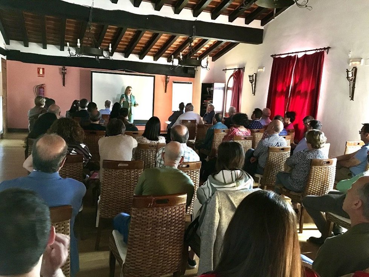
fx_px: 309
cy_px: 138
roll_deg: -3.1
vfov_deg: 48.2
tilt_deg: -7.6
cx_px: 184
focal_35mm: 29
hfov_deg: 61.7
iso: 320
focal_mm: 4.15
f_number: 2.2
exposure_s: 1/17
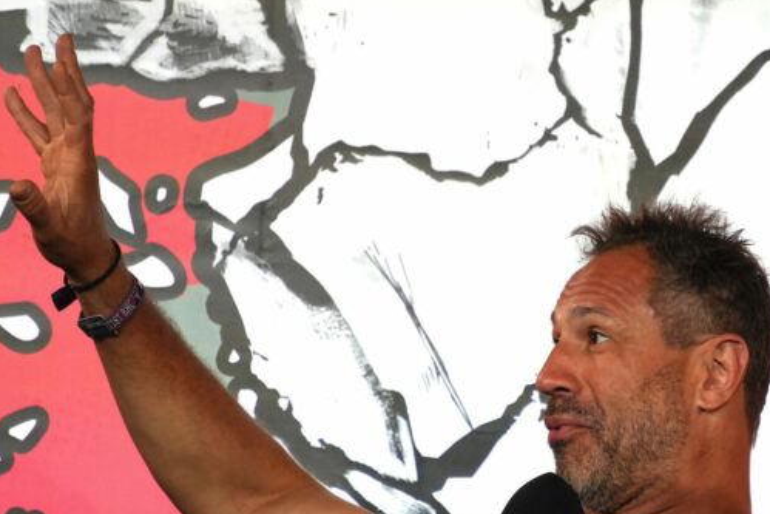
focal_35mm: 609
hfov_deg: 3.4
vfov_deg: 2.3
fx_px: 13029
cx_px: 515
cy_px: 329
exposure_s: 1/500
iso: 1250
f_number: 6.3
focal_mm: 264
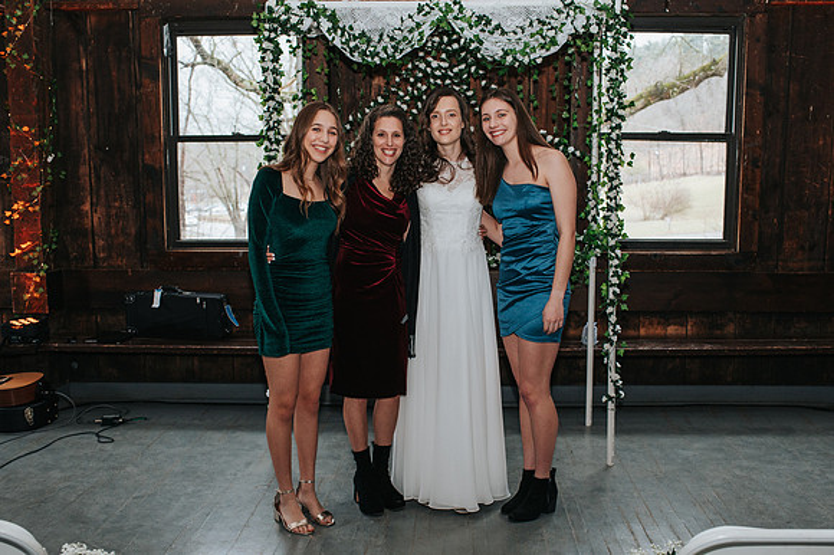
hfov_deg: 50.5
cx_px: 427
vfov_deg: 34.9
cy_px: 296
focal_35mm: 38
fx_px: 884
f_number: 4.5
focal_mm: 35
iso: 1000
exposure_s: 1/200
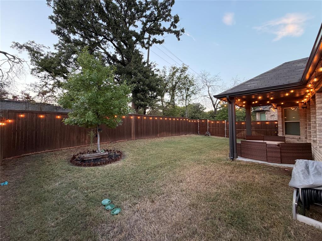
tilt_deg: +1.3
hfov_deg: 102.1
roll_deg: -0.2
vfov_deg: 85.7
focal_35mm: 14
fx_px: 130
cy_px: 120
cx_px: 161
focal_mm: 2.22
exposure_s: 1/120
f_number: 2.2
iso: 200
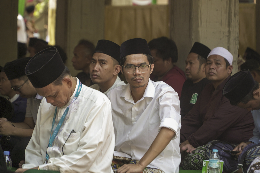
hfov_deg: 13.1
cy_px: 86
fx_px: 1134
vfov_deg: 8.7
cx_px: 130
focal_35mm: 157
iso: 200
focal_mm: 105
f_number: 4
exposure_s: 1/200
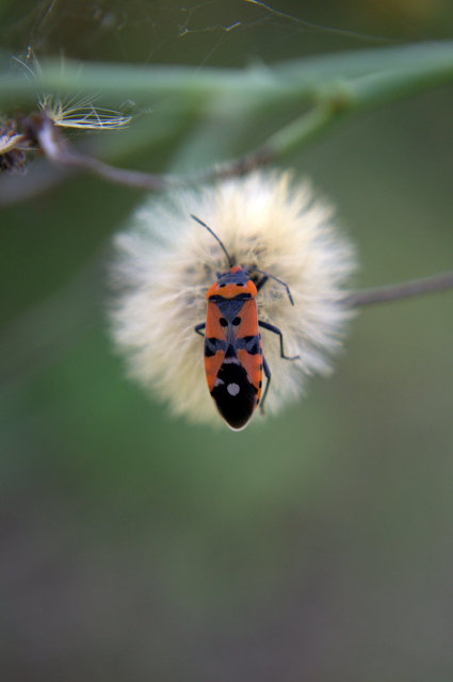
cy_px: 341
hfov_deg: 16.5
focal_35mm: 82
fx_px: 1561
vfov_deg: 24.6
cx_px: 226
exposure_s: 1/80
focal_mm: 55
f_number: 5.6
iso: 400
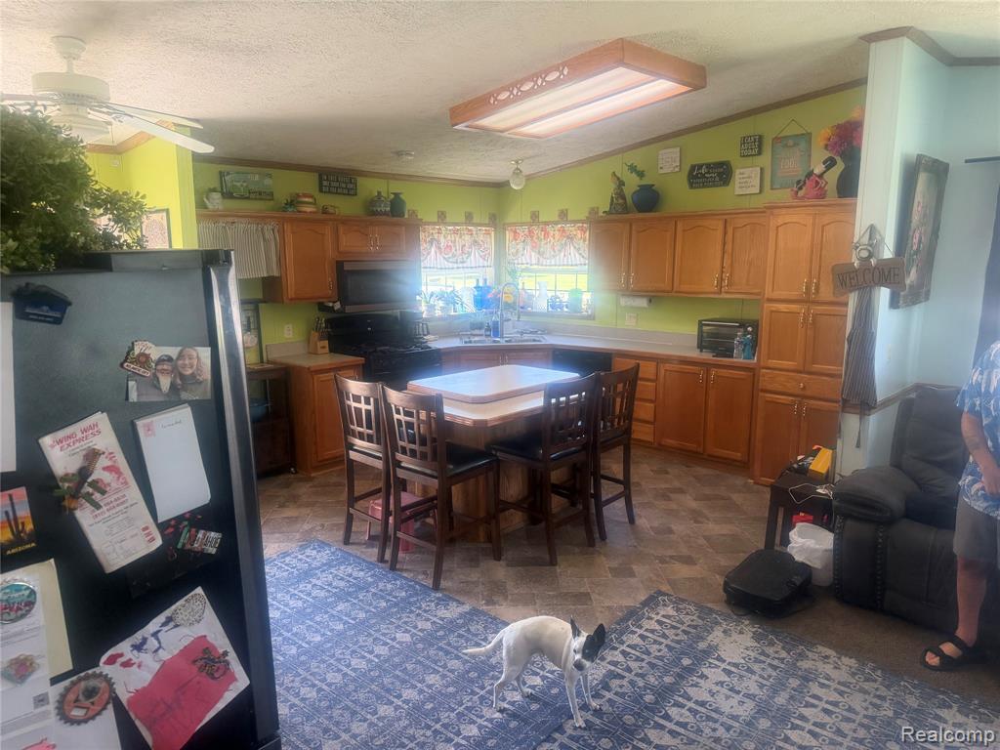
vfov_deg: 56.8
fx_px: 693
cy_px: 375
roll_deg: +0.7
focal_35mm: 24
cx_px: 500
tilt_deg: -10.3
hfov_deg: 71.6
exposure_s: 1/120
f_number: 1.78
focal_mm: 6.76
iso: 320
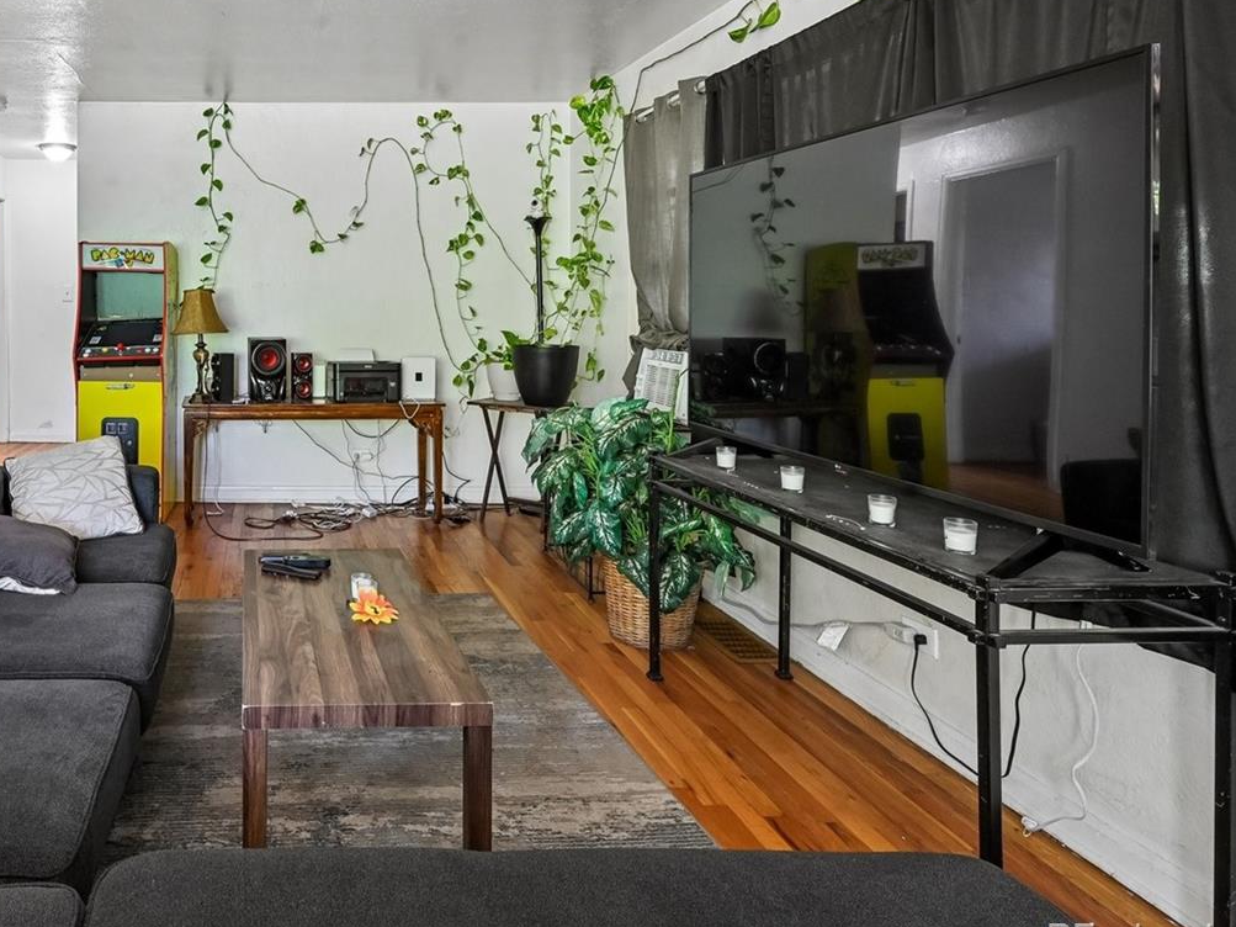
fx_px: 849
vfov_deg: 56.0
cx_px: 261
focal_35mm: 24
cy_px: 306
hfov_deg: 66.1
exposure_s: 1/4
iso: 400
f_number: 10
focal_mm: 15.5
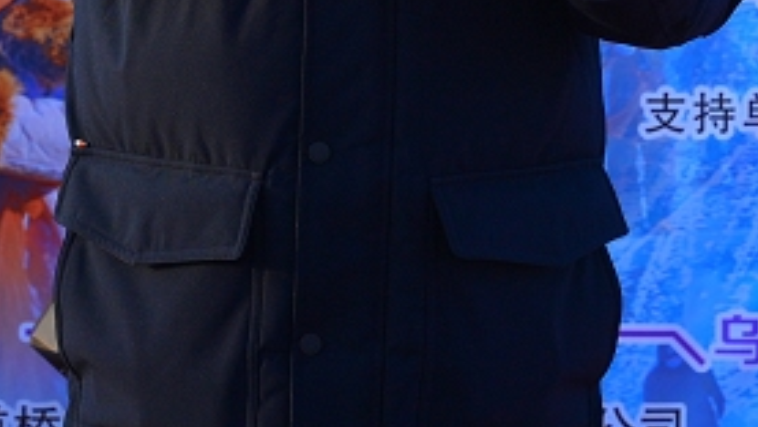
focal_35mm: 206
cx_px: 512
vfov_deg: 5.8
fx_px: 4149
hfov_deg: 10.4
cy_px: -241
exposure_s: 1/500
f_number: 8
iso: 160
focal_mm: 60.7
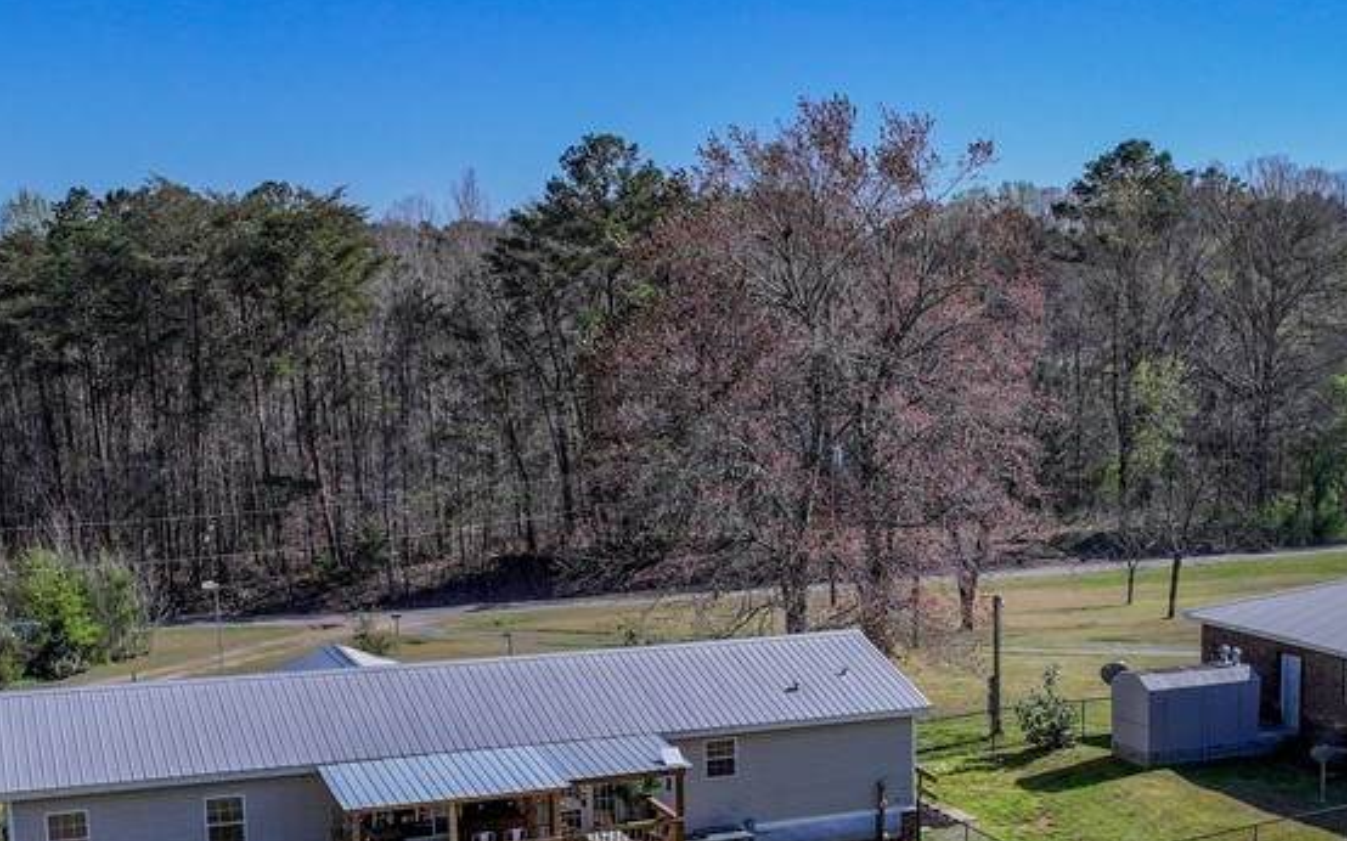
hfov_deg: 41.7
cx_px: 965
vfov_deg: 26.8
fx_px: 1725
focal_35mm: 47
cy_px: 684
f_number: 2.8
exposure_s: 1/2500
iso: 120
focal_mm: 12.29
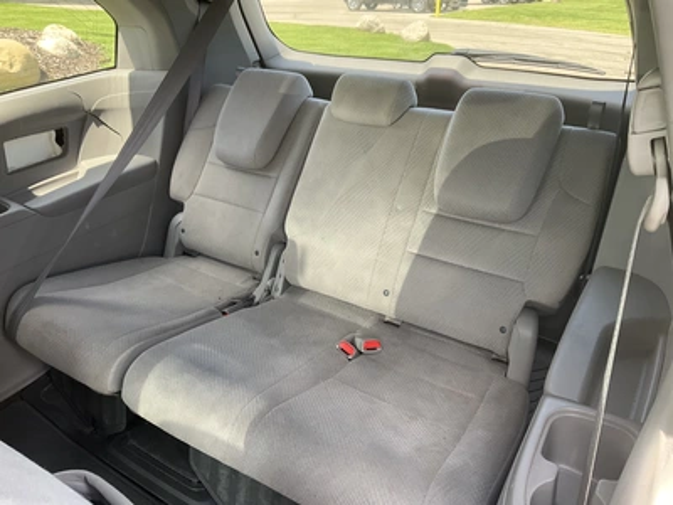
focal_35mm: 29
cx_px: 336
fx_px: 564
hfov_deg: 61.7
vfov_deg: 48.2
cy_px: 252
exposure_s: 1/115
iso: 64
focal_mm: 3
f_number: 1.8
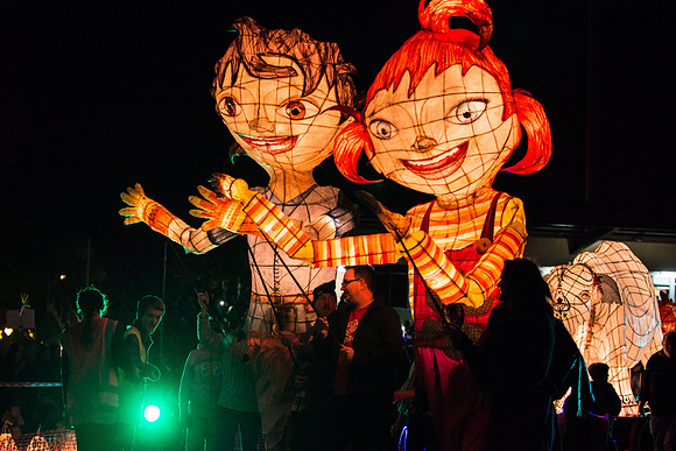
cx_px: 338
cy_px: 226
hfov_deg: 28.8
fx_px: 1315
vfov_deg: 19.5
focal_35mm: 70
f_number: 2.8
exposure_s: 1/125
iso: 560
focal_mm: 70
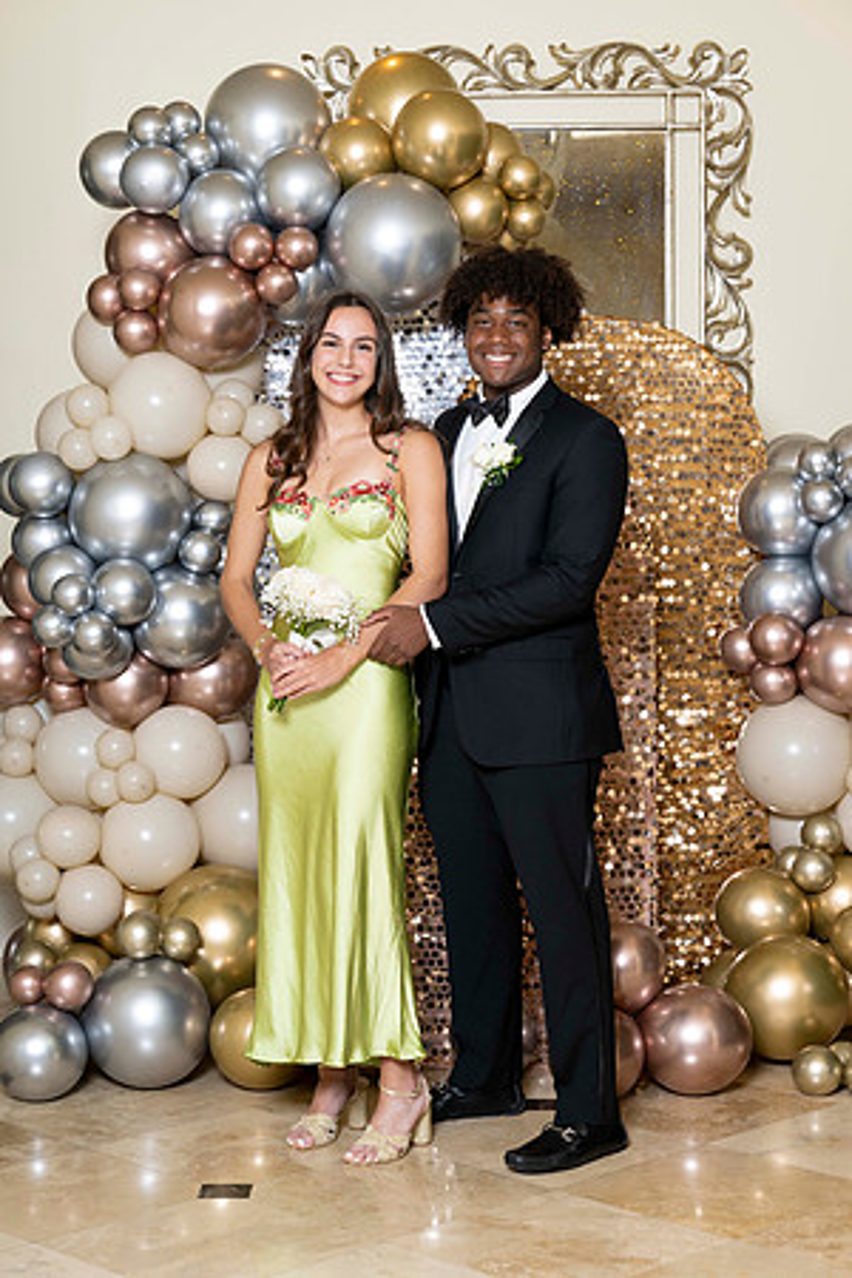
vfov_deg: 28.8
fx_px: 2485
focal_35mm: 70
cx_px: 426
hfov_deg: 19.5
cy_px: 639
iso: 250
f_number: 5.6
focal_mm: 70
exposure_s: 1/200
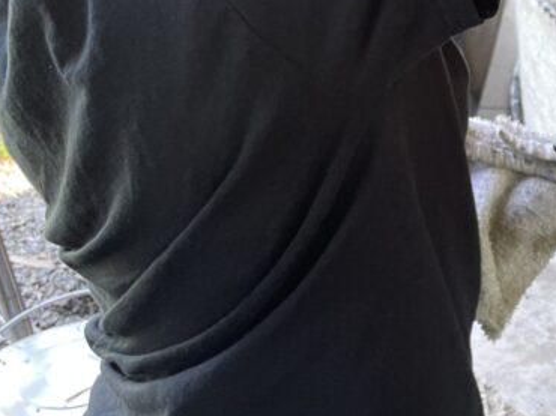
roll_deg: -0.7
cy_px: 204
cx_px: 658
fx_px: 1156
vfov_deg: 20.4
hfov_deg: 24.6
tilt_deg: -33.7
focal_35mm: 72
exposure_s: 1/121
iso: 100
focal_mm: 4.2
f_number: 1.6
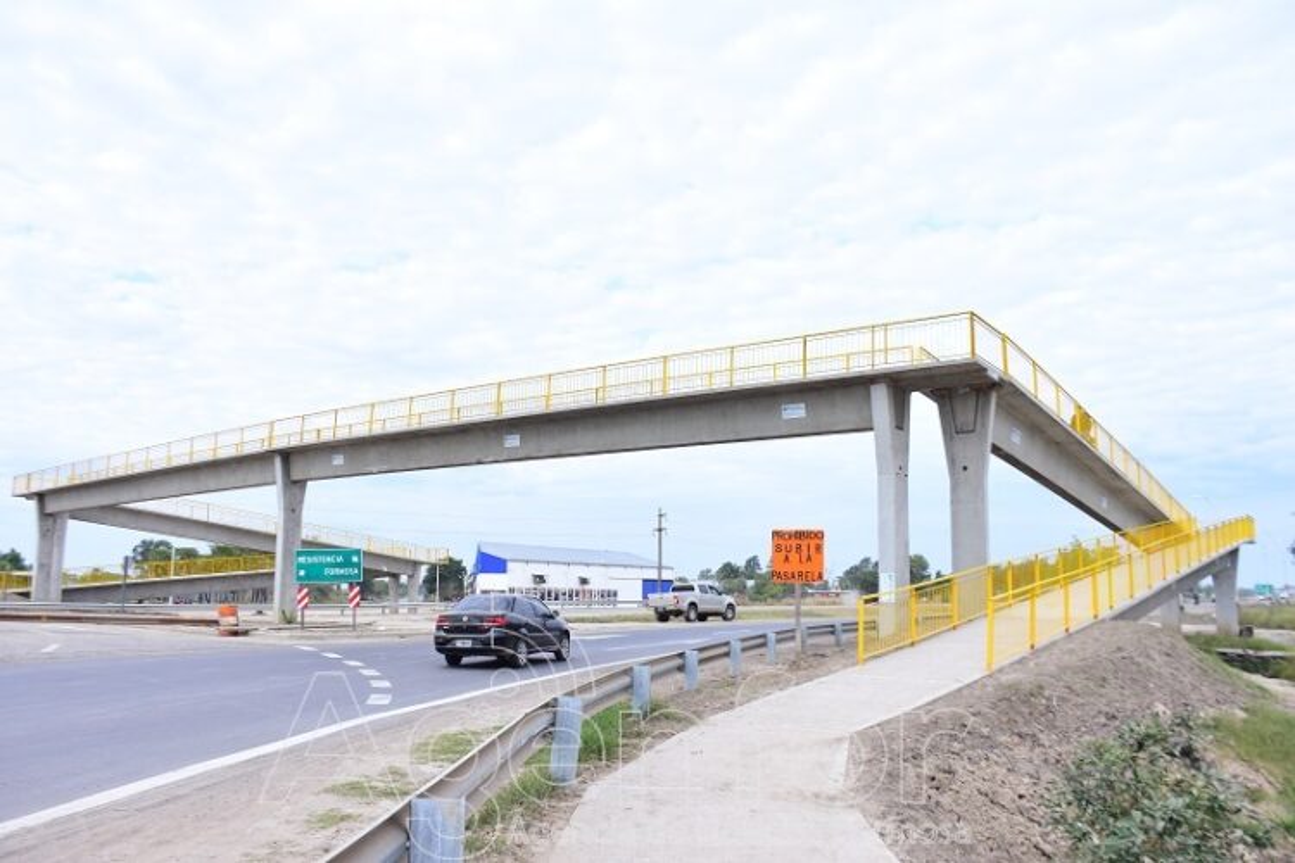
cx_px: 648
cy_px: 432
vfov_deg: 47.9
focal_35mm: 27
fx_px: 971
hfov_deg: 67.4
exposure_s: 1/250
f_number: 7.1
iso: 200
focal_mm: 18
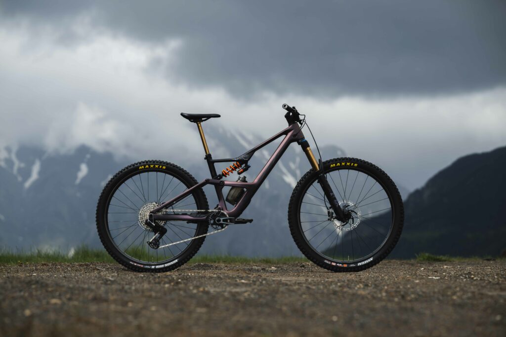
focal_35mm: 120
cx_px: 253
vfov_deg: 11.4
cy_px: 168
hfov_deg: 17.1
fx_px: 1687
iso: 64
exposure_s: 1/200
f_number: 4.5
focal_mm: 120
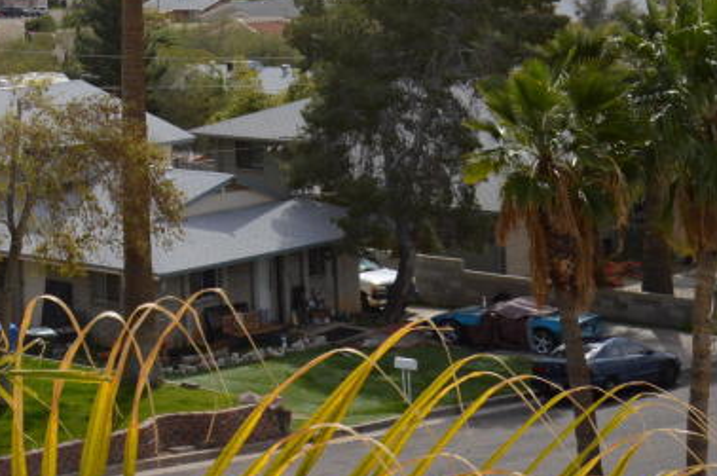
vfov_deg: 12.6
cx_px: -234
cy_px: -133
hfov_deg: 18.0
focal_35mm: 106
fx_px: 2099
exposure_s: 1/320
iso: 100
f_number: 9
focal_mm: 23
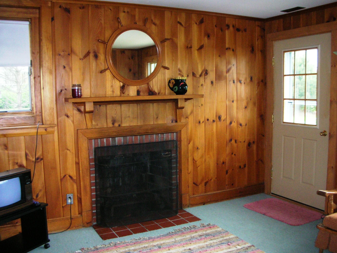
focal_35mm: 35
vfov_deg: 40.7
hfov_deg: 52.6
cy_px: 126
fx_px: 341
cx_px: 168
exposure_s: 1/60.1
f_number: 3
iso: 200
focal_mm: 5.8
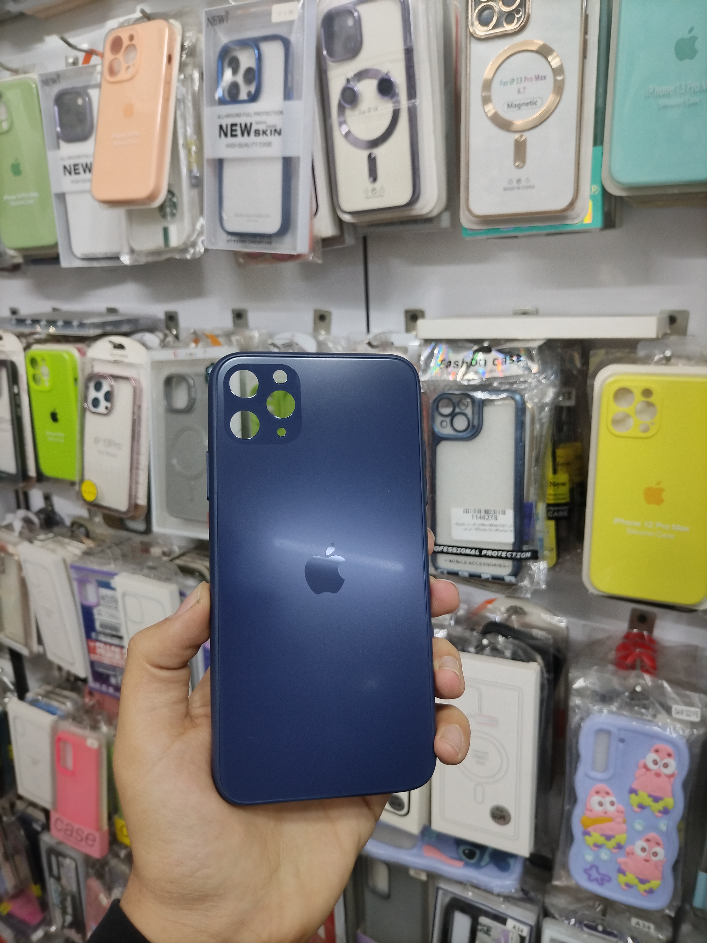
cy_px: 472
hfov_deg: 53.1
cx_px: 354
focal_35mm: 26
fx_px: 708
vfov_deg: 67.3
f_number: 1.8
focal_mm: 4.7
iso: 592
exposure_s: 1/100
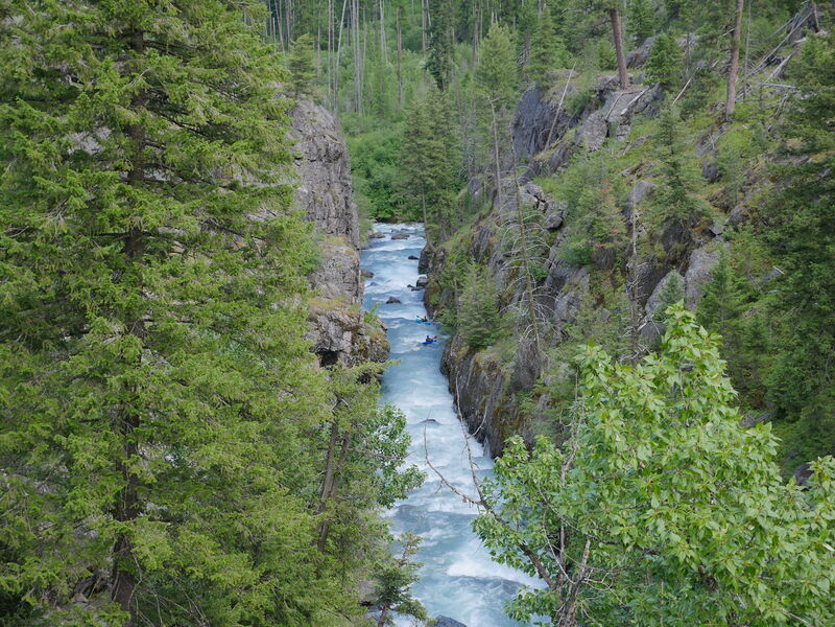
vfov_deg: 21.0
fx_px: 1689
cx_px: 418
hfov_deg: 27.8
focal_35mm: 70
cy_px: 314
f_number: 3.5
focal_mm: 35
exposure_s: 1/200
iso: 200
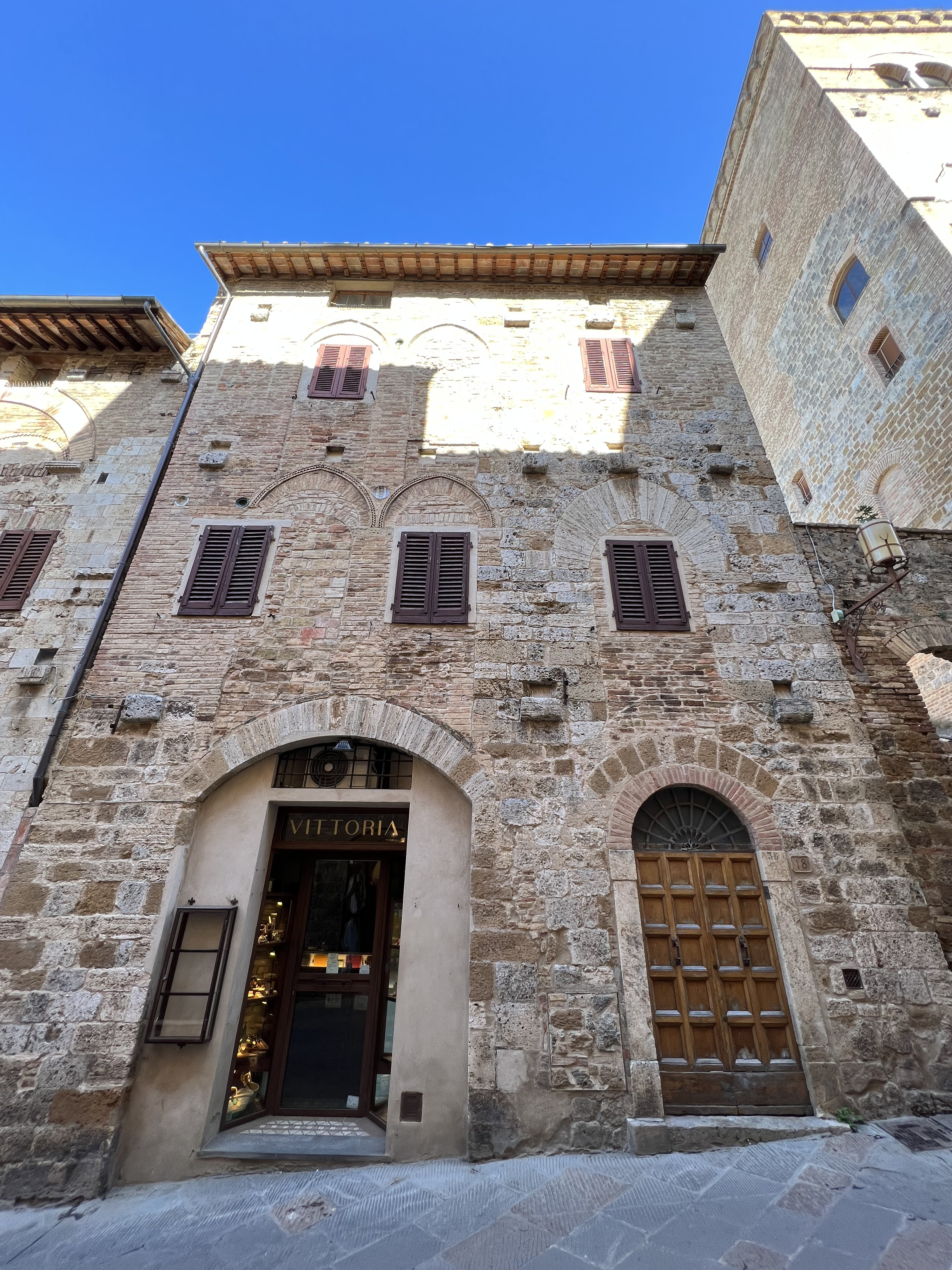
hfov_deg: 89.9
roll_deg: -0.7
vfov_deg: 106.2
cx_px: 476
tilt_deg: +26.3
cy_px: 635
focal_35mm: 13
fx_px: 477
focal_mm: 1.57
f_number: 1.8
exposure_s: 1/128
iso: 32
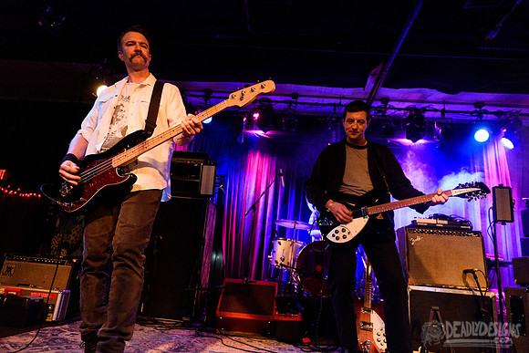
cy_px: 176
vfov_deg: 53.2
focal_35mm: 24
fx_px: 353
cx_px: 264
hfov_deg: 73.7
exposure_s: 1/125
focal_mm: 24
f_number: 3.2
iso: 3200
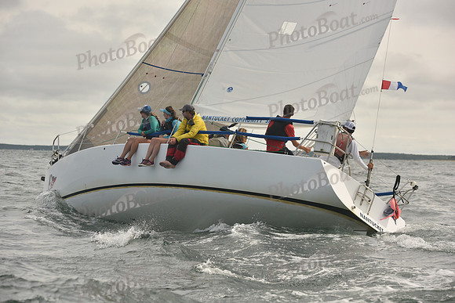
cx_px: 228
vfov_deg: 12.5
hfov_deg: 18.6
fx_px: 1391
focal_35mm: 110
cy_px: 152
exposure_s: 1/1000
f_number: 6.3
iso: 320
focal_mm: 110
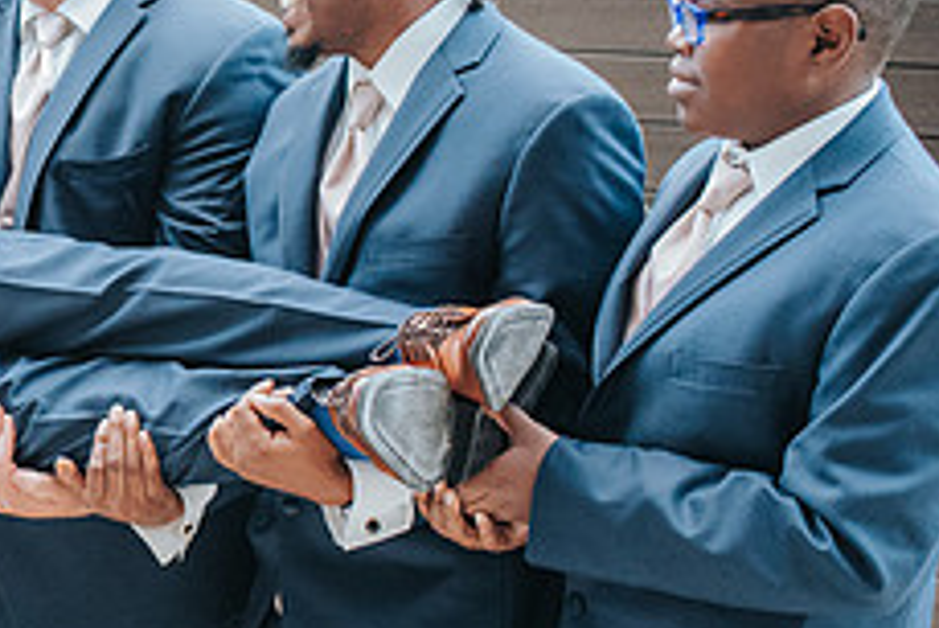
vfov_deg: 14.3
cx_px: -203
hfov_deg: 19.9
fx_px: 2505
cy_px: 263
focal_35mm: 96
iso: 5600
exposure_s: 1/2000
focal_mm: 35
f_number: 4
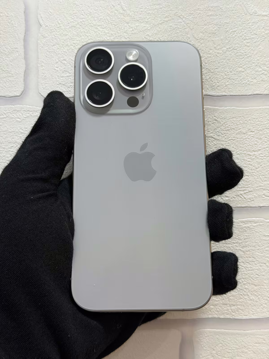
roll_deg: +0.3
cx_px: 134
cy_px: 180
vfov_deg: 39.7
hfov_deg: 30.3
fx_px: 497
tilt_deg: -0.1
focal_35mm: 48
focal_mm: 6.76
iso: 80
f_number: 1.78
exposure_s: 1/50
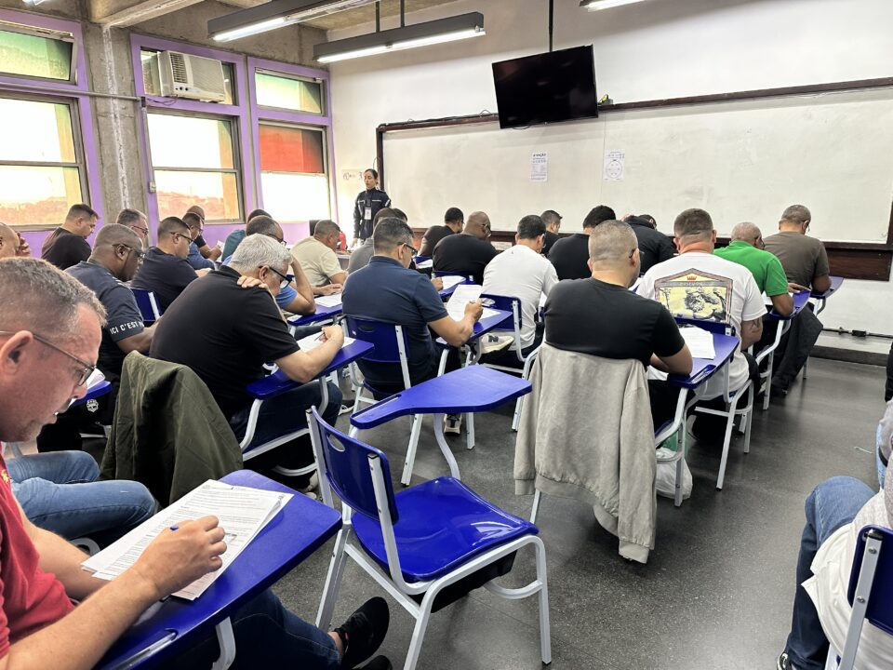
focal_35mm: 24
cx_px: 446
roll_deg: +0.0
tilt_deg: -13.4
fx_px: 619
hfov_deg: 71.6
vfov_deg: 56.8
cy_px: 335
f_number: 1.78
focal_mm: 6.86
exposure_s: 1/60
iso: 160
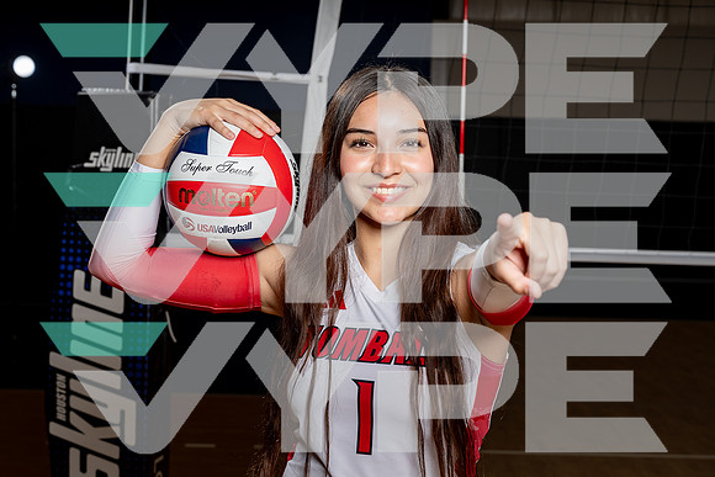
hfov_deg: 28.8
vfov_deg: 19.5
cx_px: 358
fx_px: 1391
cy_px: 238
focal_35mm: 70
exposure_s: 1/250
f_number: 8
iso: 100
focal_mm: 70
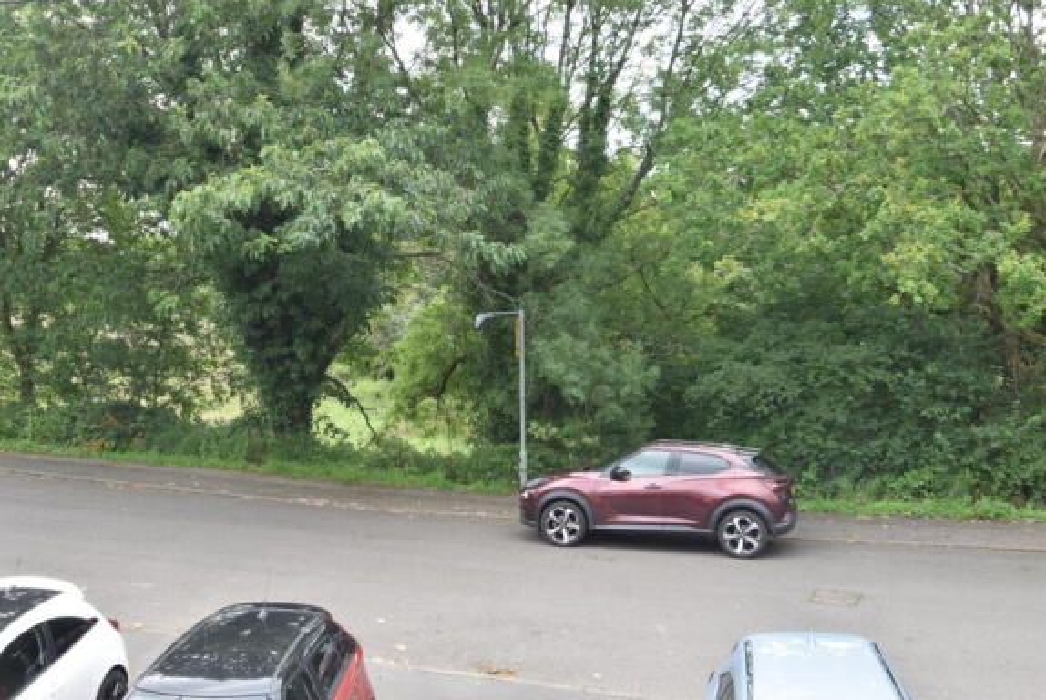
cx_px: 479
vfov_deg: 32.7
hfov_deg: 47.3
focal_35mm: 41
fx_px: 1192
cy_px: 340
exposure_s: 1/200
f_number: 7.1
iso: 800
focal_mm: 24
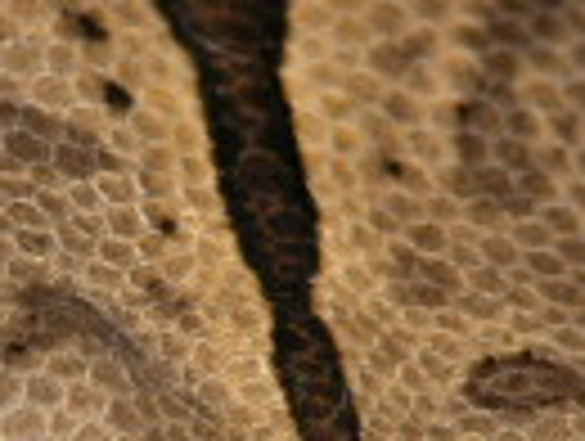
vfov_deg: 1.1
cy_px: 387
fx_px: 22112
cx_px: -4
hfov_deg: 1.5
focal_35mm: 1306
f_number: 4.2
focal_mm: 67.7
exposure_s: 1/125
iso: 100
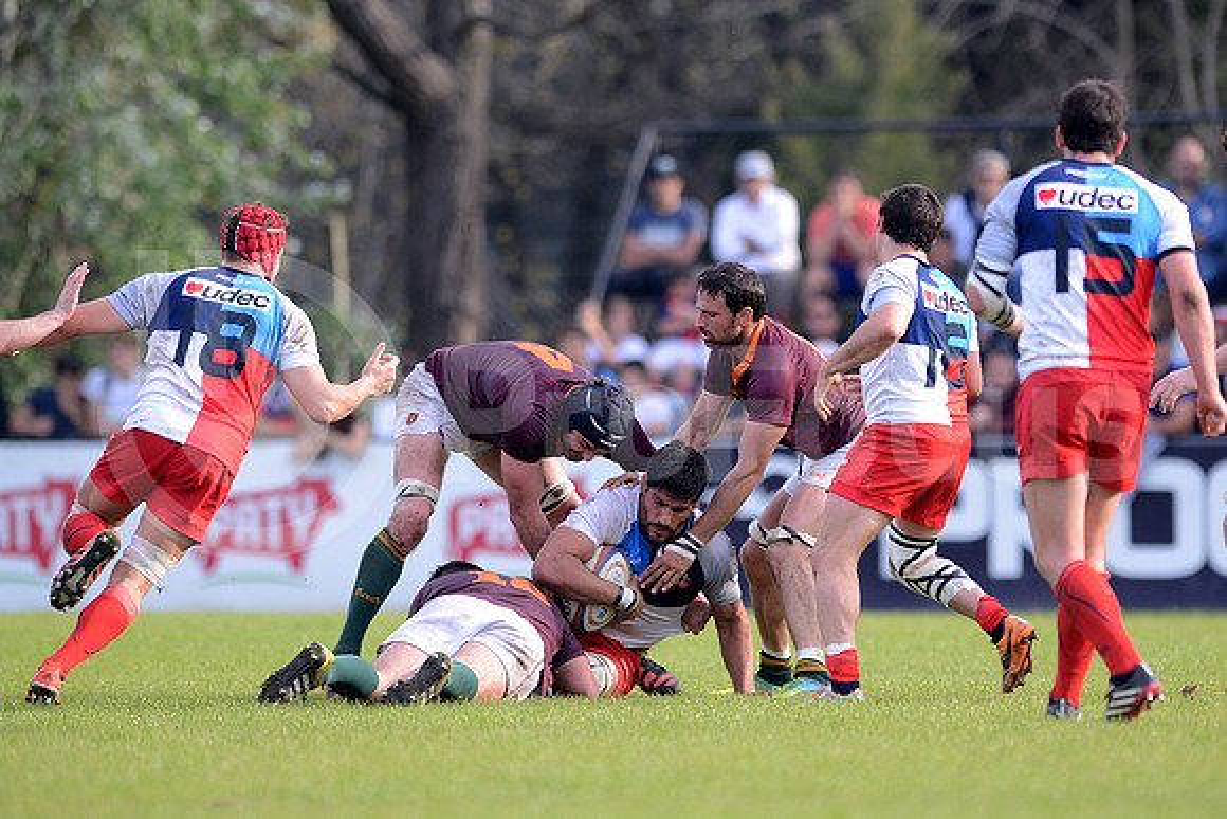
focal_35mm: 420
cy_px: 410
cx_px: 614
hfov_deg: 4.9
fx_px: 14318
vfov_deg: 3.3
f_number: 4
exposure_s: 1/800
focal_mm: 420
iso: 560
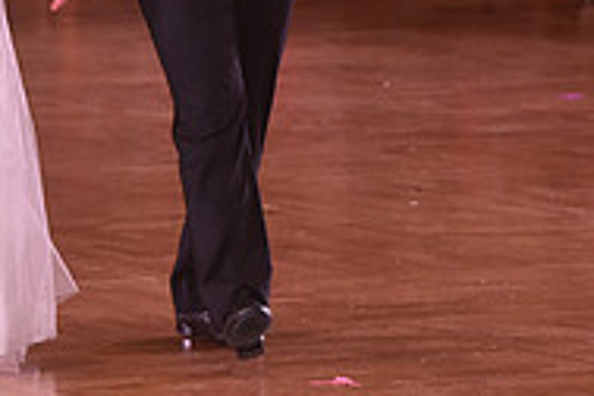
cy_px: -118
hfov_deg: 5.0
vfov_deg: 3.3
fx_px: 6830
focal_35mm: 414
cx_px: 126
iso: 1600
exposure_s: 1/200
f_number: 5
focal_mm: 135
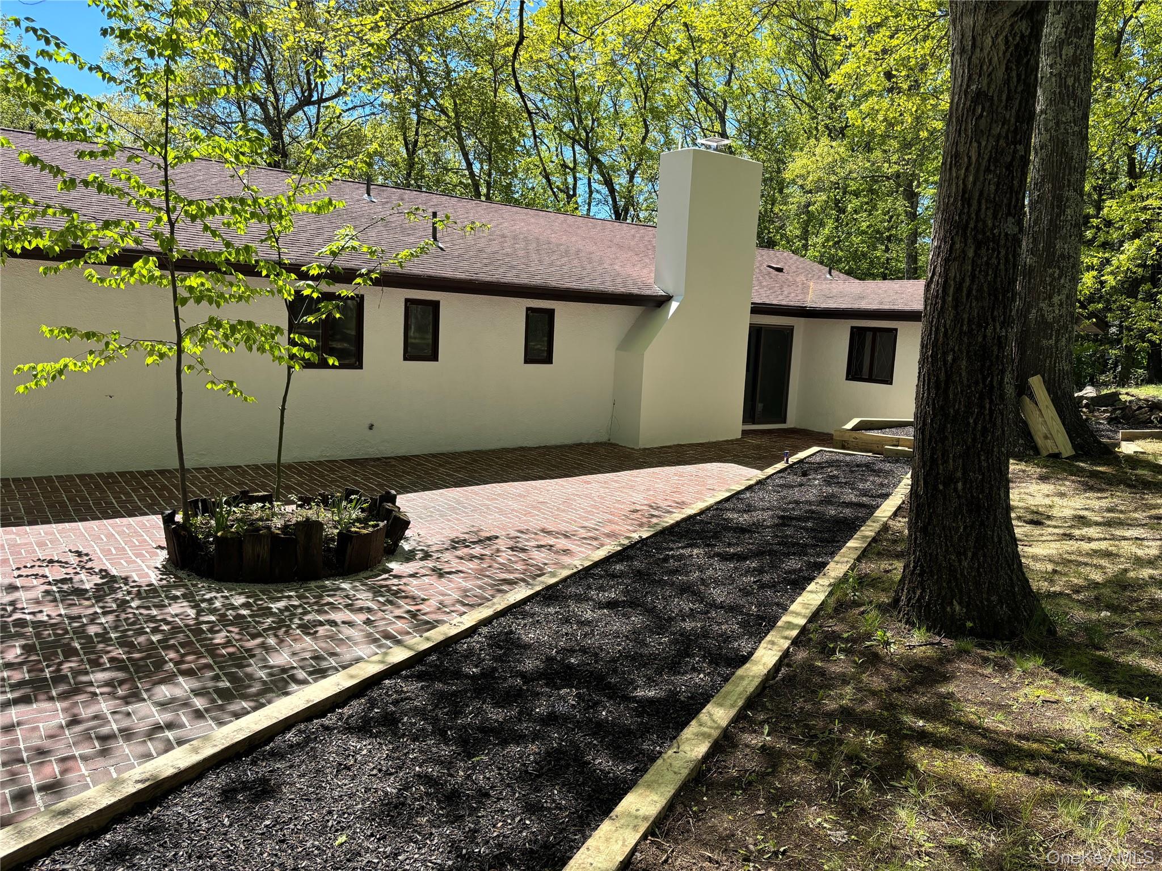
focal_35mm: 26
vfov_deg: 53.1
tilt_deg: -7.5
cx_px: 581
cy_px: 436
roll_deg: -3.0
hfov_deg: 67.3
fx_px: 873
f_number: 1.6
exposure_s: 1/1279
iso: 50
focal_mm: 5.96
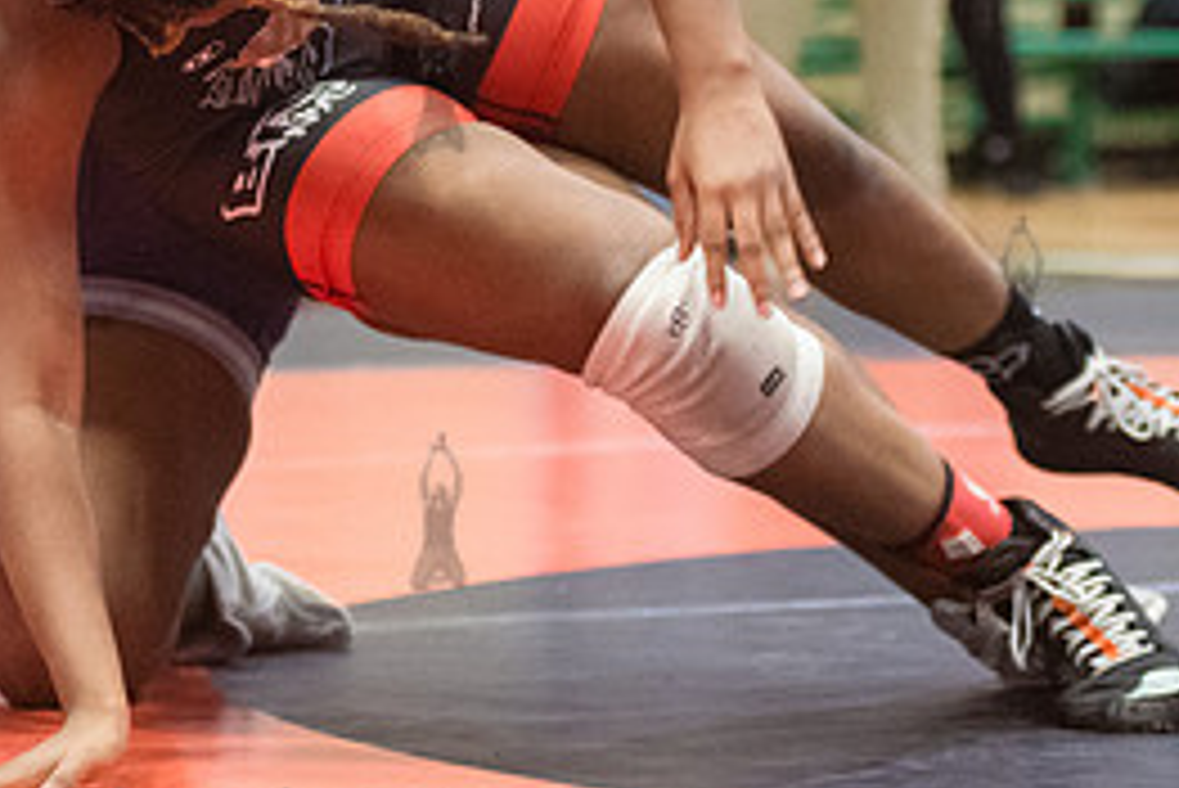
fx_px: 6455
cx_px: 355
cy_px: 68
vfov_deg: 7.0
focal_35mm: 197
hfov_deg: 10.4
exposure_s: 1/500
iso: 8000
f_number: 3.2
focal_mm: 80
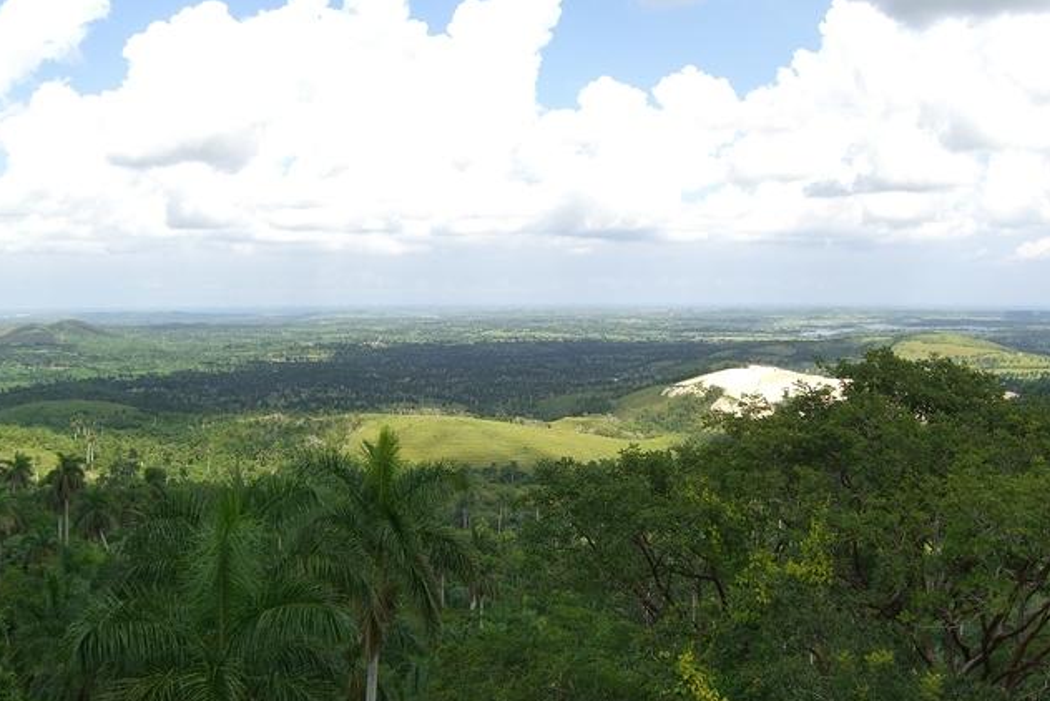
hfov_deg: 48.4
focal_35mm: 40
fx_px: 1167
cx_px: 522
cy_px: 369
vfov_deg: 33.4
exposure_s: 1/400
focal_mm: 7.9
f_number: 4
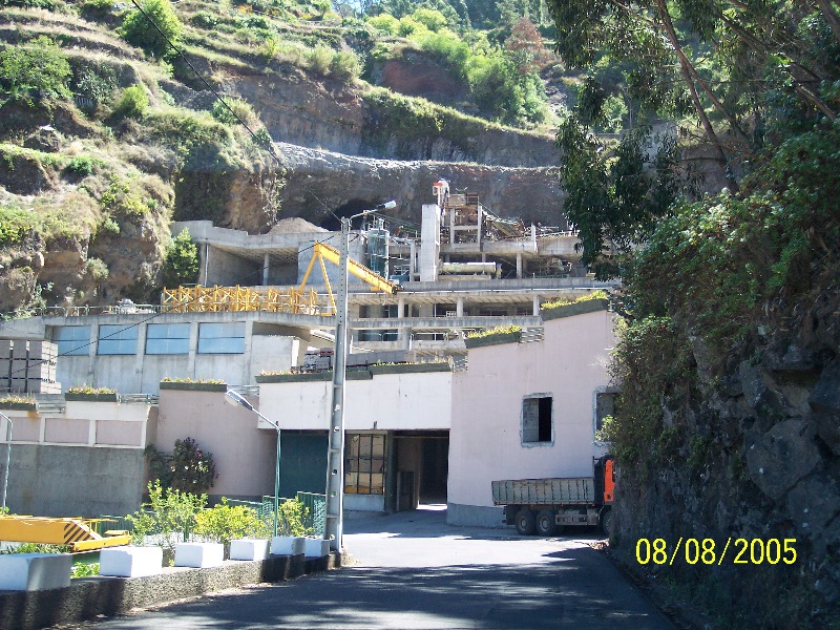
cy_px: 315
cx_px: 420
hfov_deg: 49.0
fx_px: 922
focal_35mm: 38
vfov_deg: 37.7
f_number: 2.8
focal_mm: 8
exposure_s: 1/250
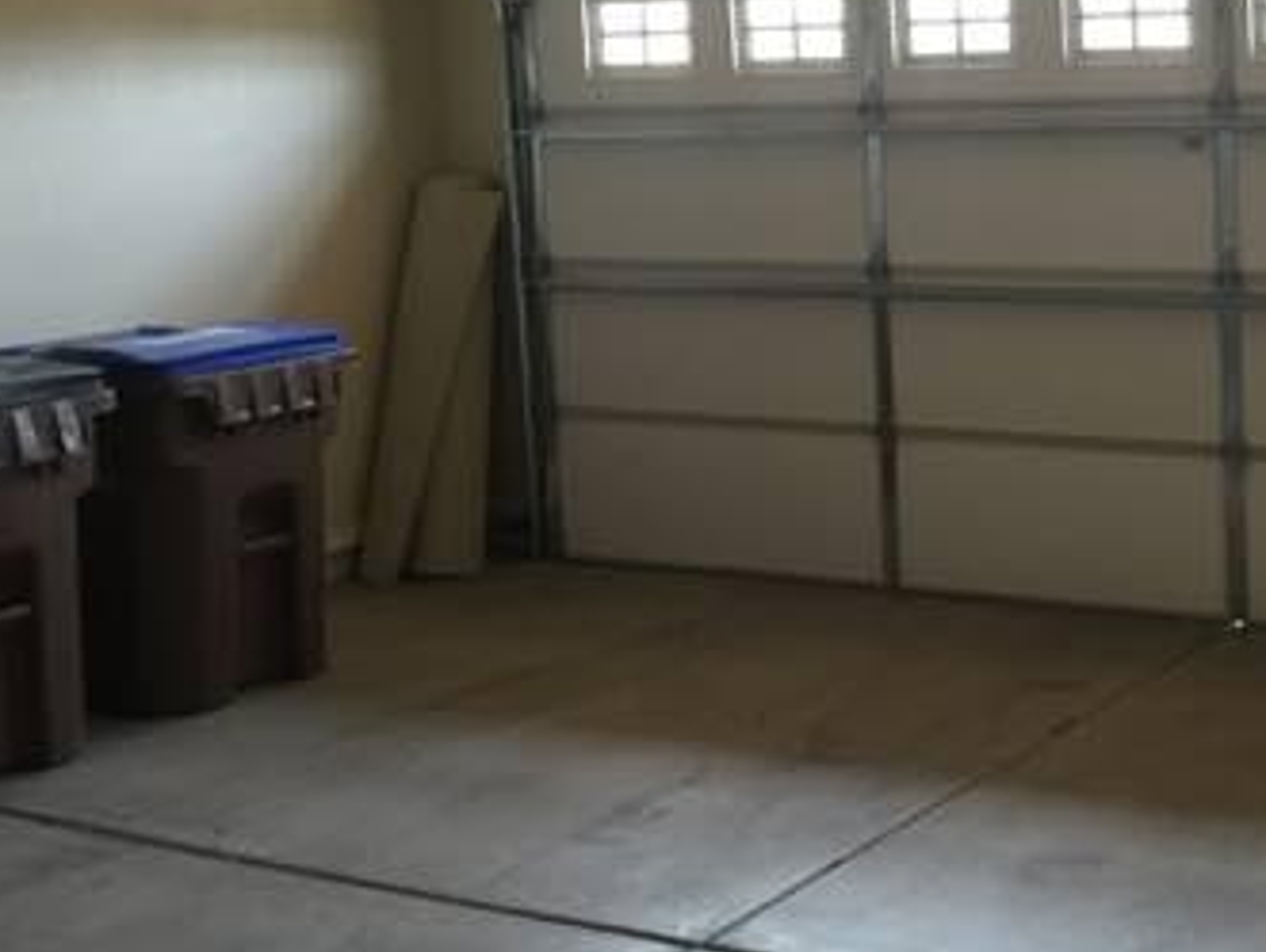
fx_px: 2050
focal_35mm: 56
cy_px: 252
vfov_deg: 25.9
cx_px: 1193
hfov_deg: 32.2
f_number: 2.2
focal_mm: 4.15
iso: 50
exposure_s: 1/15
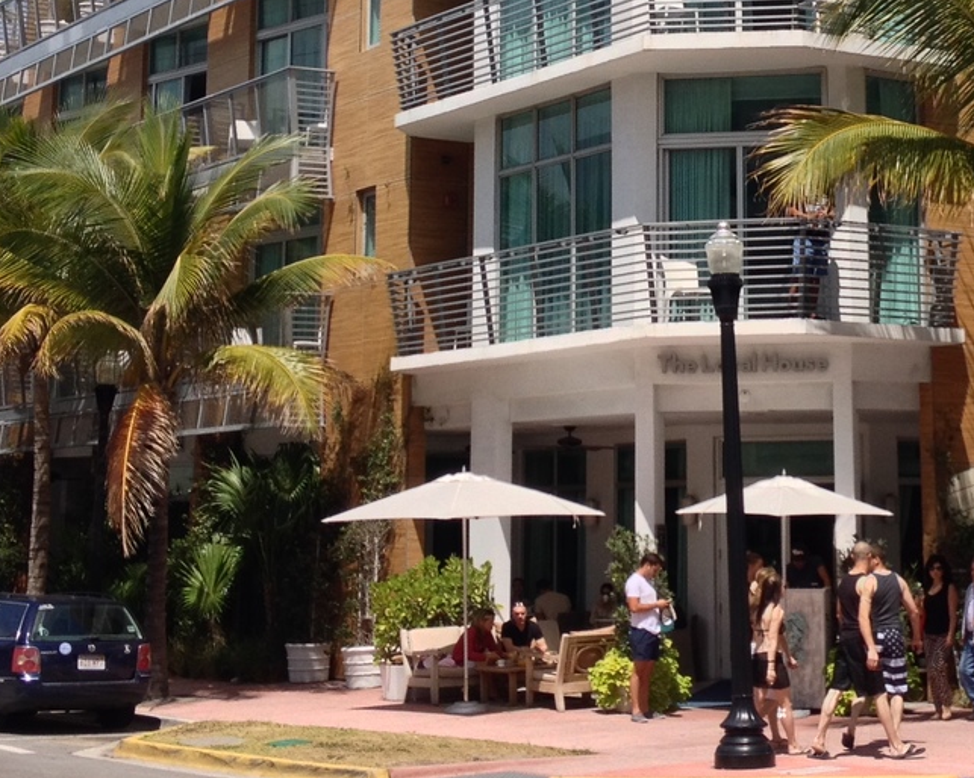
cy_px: 117
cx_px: 730
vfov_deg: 17.8
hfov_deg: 22.3
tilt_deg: +7.9
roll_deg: +0.8
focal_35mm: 85
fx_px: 2450
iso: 50
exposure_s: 1/1577
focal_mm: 4.28
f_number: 2.4
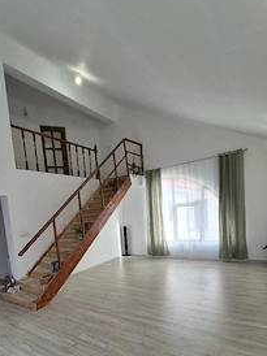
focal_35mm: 19
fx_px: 196
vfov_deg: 81.4
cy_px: 242
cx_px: 87
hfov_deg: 66.6
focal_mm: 2.2
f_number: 2.2
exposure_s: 1/122
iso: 50
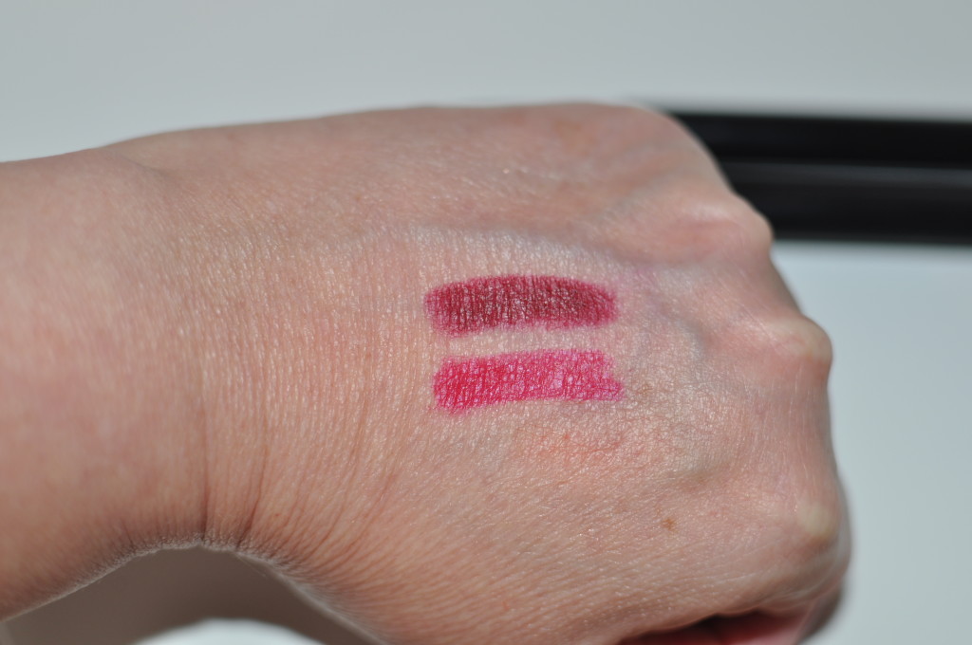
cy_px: 322
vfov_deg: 25.7
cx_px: 486
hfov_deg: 37.9
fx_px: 1416
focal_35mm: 52
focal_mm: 35
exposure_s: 1/60
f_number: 2.8
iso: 200
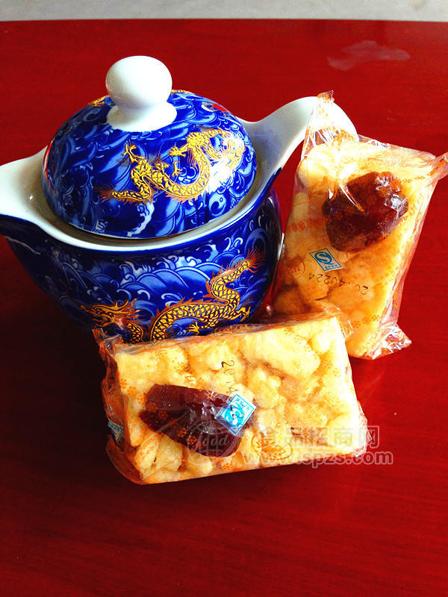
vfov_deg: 55.4
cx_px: 224
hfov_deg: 42.9
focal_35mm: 33
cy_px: 298
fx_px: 569
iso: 80
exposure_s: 1/120
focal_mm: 4.12
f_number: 2.4
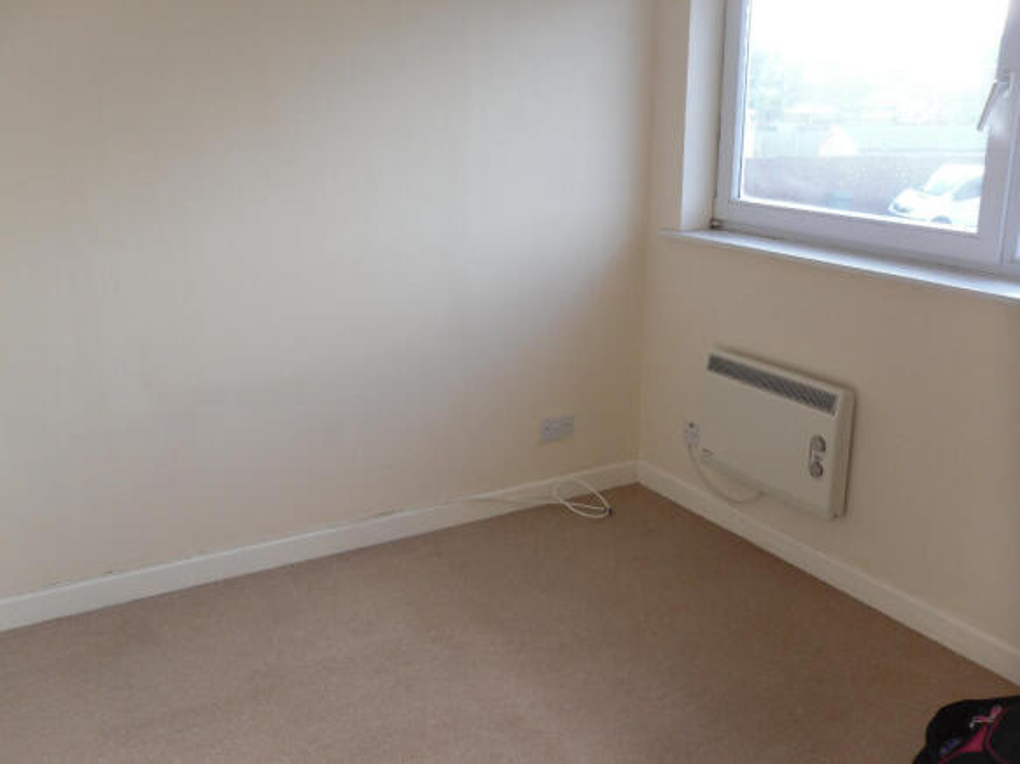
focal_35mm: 35
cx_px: 510
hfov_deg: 52.6
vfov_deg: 40.7
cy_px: 382
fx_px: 1031
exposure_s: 1/76
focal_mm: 6.3
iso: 100
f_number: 3.5
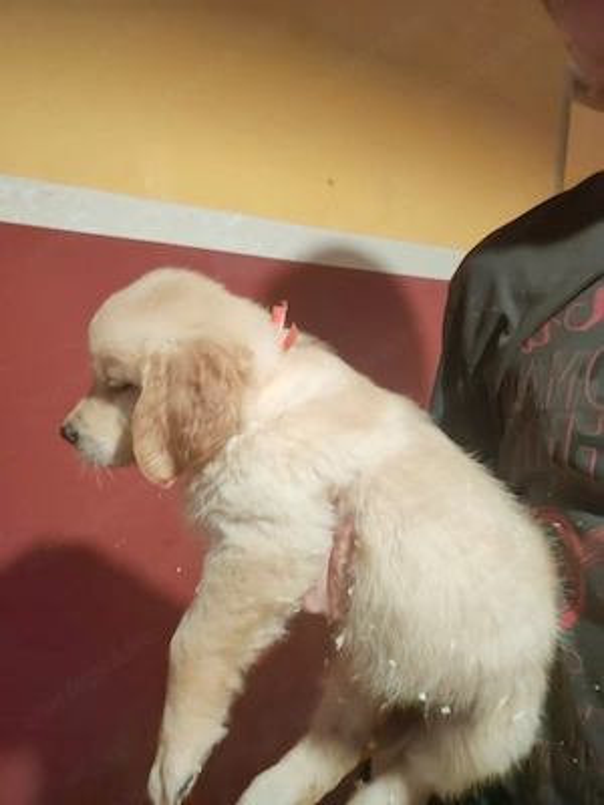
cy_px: 402
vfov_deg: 79.0
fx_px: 489
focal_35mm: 21
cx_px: 302
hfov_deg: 63.4
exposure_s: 1/25
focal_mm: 2.98
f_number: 2.1
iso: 1000
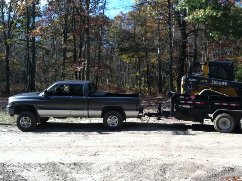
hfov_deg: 41.8
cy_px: 94
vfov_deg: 32.1
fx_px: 314
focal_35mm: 45
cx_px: 154
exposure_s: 1/361
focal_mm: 3.9
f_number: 2.8
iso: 80
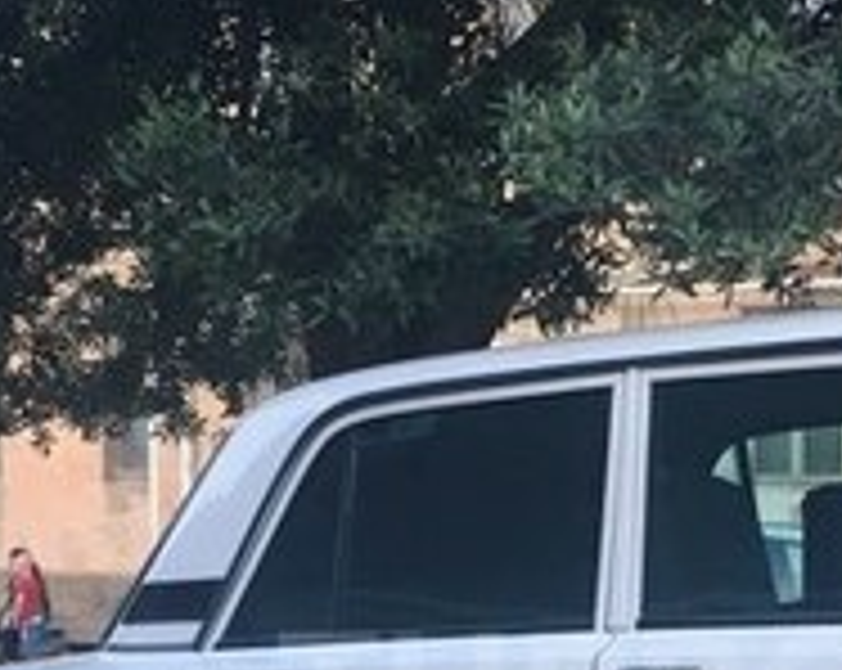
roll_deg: -0.7
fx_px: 2488
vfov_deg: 15.0
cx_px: 738
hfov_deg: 18.9
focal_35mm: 100
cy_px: 699
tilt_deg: -8.9
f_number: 2.2
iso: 64
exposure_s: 1/33
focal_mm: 4.15
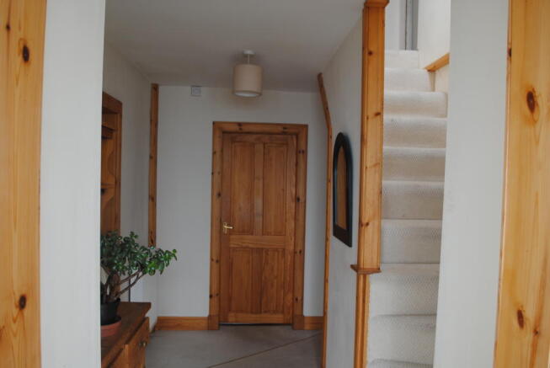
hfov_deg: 67.3
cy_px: 184
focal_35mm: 27
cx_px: 275
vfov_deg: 48.0
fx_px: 413
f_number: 4.5
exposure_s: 1/80
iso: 200
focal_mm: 18
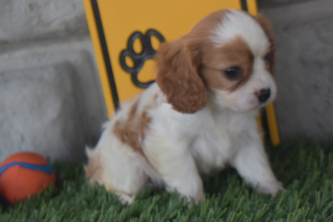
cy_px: 110
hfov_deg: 22.5
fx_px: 838
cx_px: 160
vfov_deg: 15.1
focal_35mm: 91
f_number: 5.6
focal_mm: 55
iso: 400
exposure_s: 1/100
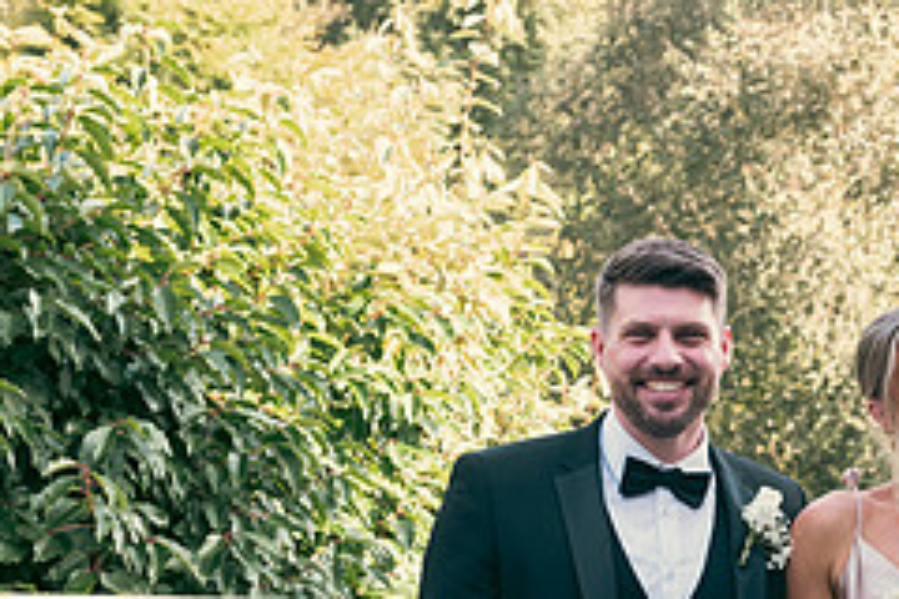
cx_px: 963
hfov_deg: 16.5
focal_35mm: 121
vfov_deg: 11.2
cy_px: 590
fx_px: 3021
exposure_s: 1/160
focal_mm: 50
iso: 320
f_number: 6.3
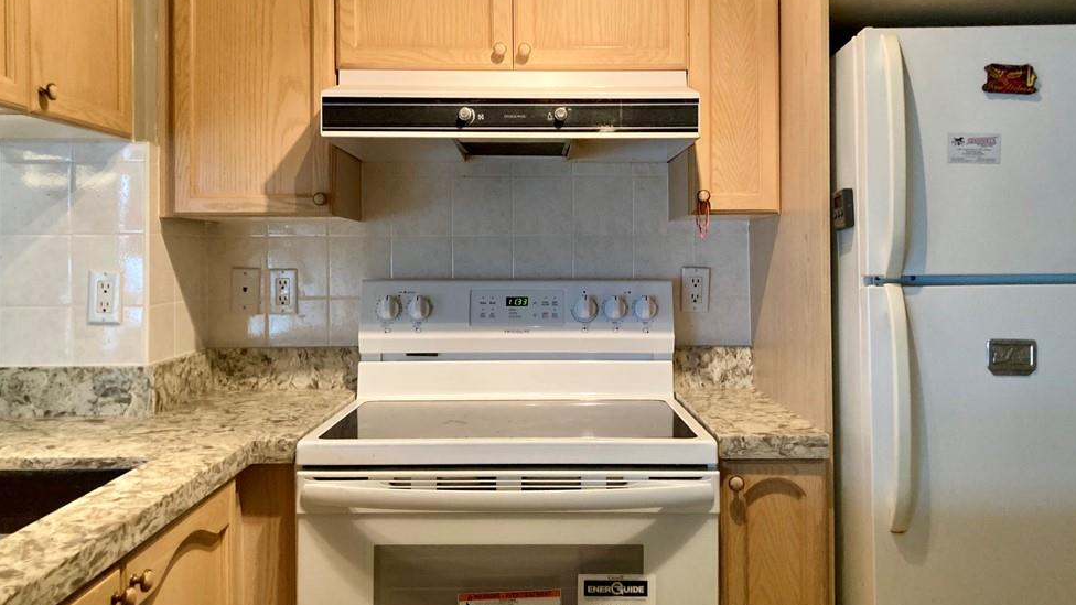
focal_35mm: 32
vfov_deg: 36.6
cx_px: 544
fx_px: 913
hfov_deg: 61.0
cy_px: 251
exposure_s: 1/60
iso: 250
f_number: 1.8
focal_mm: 3.99
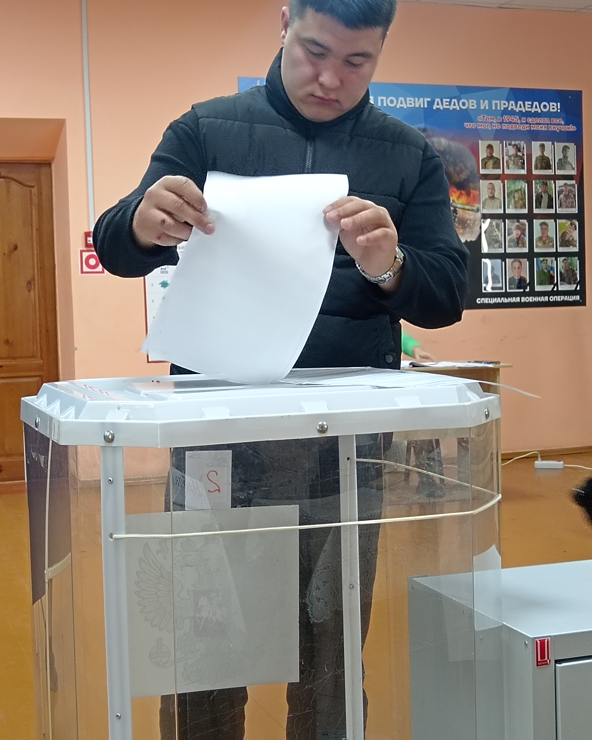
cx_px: 297
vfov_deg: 33.0
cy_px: 348
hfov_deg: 26.7
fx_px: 1248
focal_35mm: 57
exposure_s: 1/50
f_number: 1.9
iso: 703
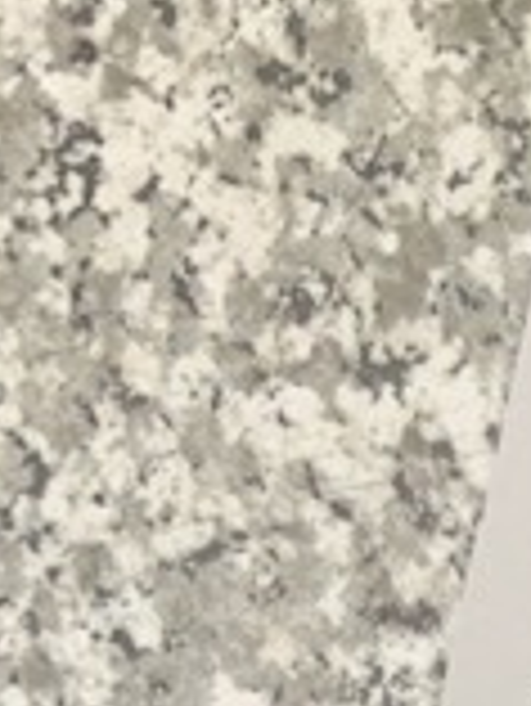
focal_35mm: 118
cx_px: 1030
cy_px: 1142
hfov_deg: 11.4
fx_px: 2410
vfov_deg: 15.1
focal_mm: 3
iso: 100
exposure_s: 1/60
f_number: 1.8
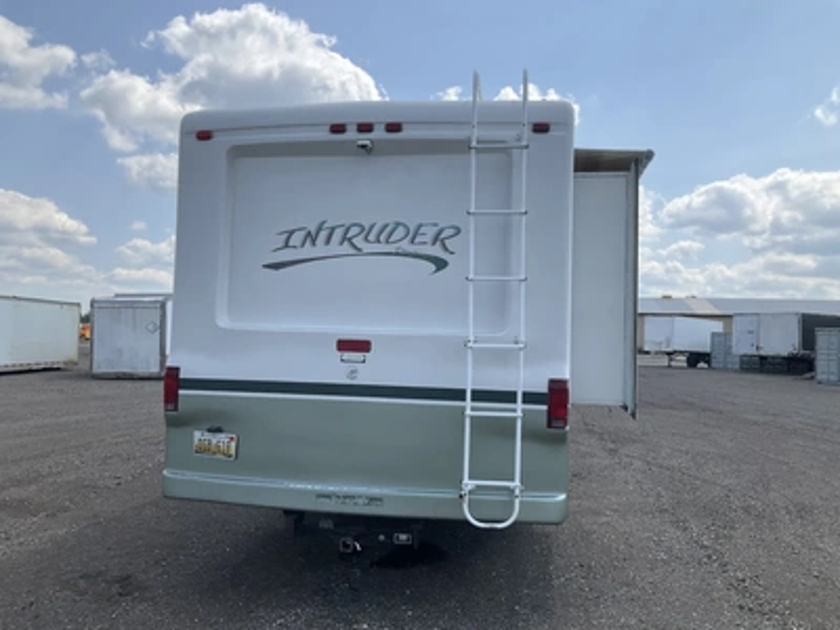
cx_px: 420
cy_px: 315
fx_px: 704
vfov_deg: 48.2
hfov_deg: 61.7
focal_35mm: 29
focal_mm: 3
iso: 25
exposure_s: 1/1848
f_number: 1.8
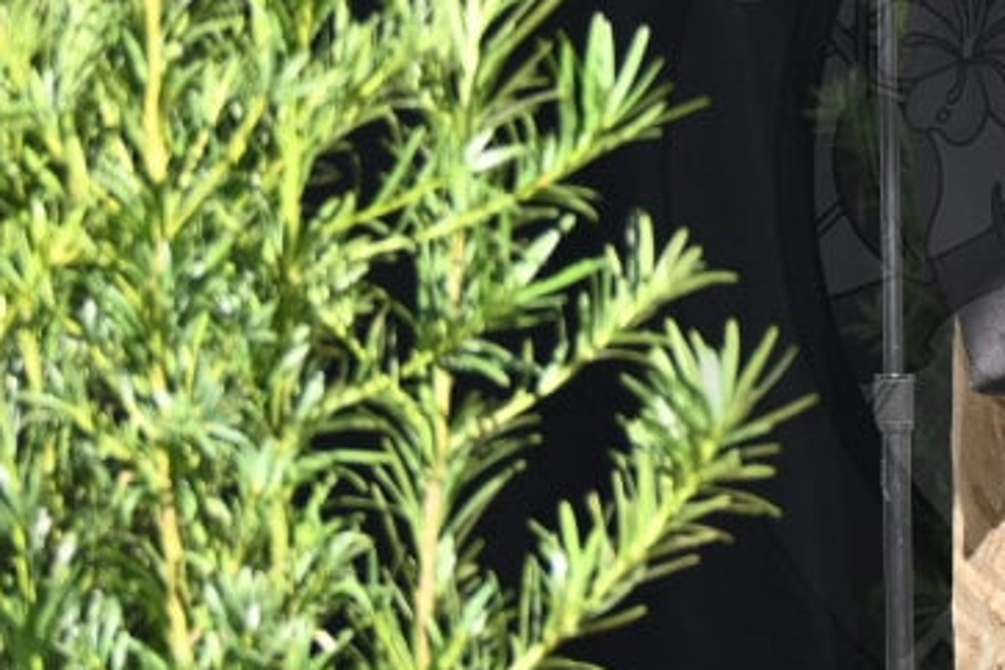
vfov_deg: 3.0
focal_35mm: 456
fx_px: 12729
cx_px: 1346
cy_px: 172
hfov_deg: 4.5
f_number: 6.7
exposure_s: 1/250
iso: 360
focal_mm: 115
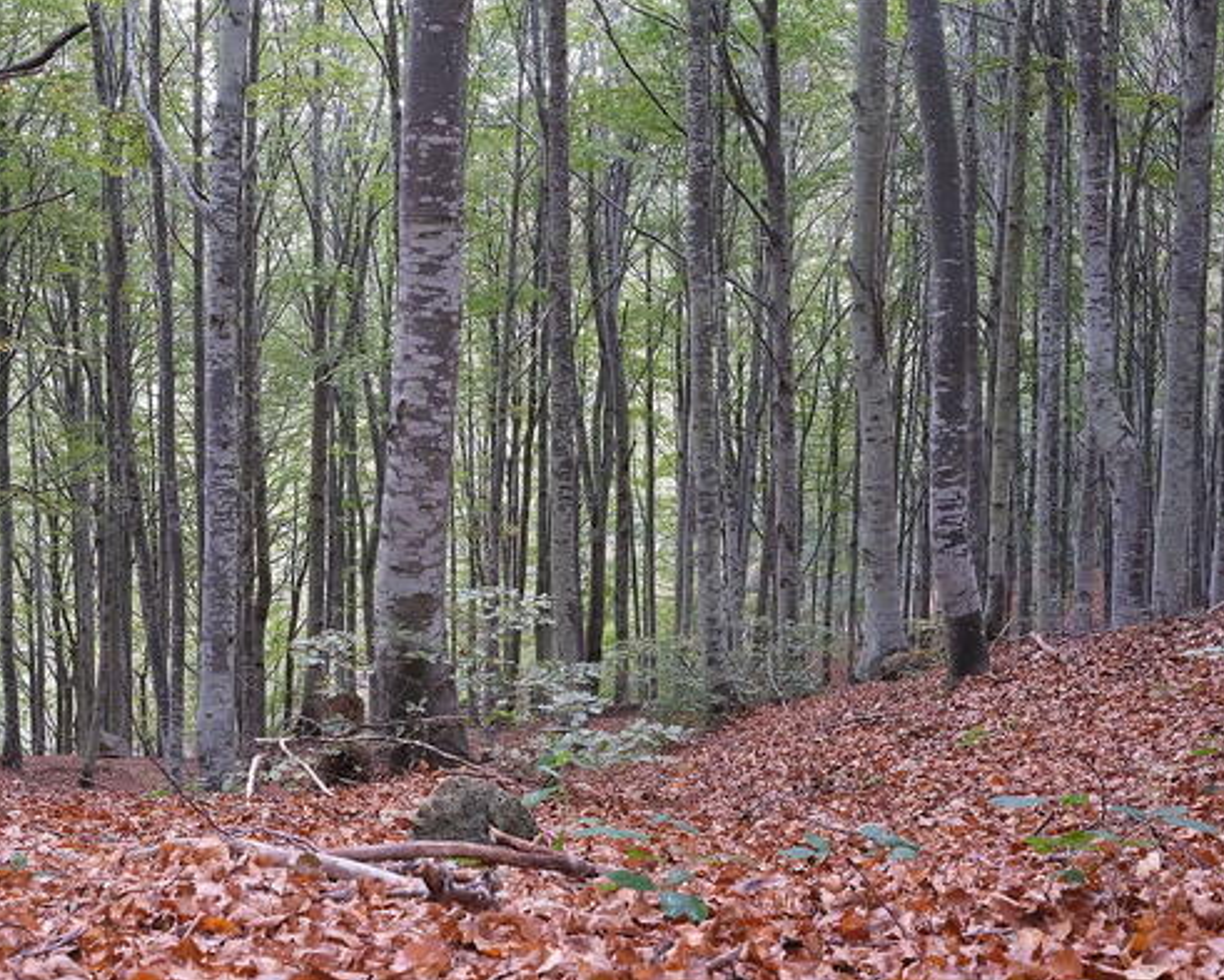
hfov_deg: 39.4
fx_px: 1703
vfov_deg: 32.1
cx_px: 489
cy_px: 491
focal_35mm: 47
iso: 2500
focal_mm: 27
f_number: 8
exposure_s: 1/100
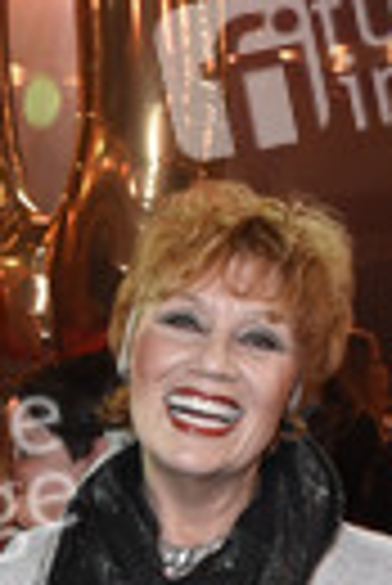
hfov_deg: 16.1
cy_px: 729
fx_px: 1352
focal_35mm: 83
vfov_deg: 22.3
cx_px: -23
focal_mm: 18
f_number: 6.3
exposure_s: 1/160
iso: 1600
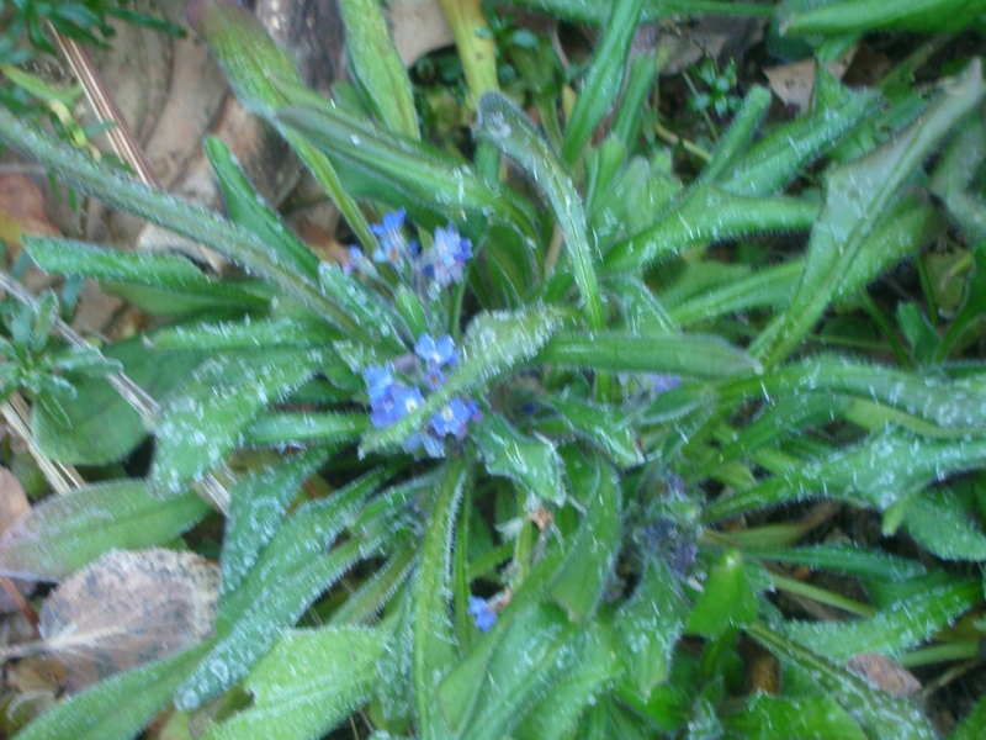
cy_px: 370
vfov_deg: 19.9
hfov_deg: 26.3
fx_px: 2108
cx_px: 493
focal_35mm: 74
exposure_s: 1/15
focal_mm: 12.2
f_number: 3.9
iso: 200
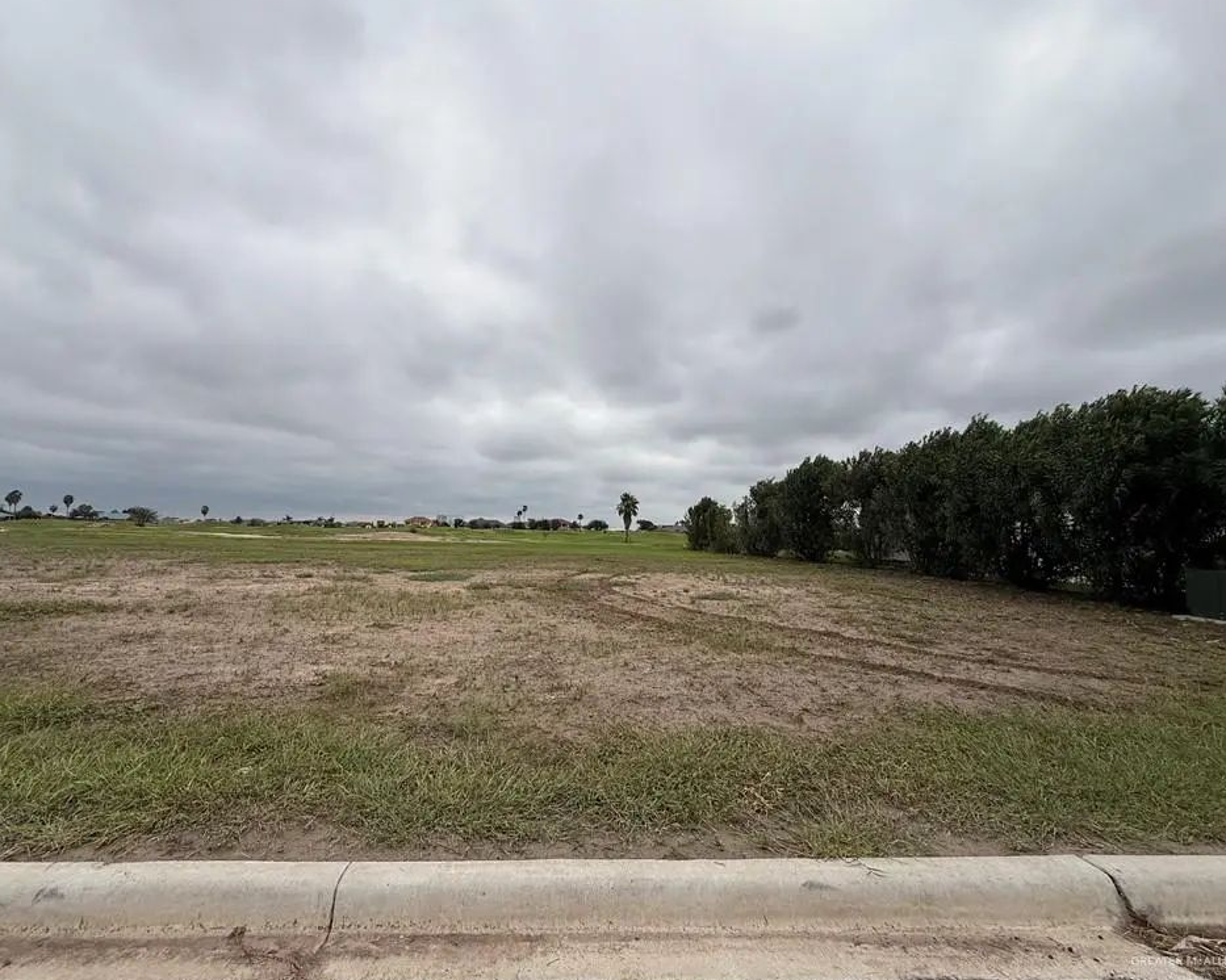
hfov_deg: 96.7
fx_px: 544
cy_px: 485
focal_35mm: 15
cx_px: 578
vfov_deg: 84.0
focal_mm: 2.22
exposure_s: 1/4425
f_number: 2.2
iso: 50
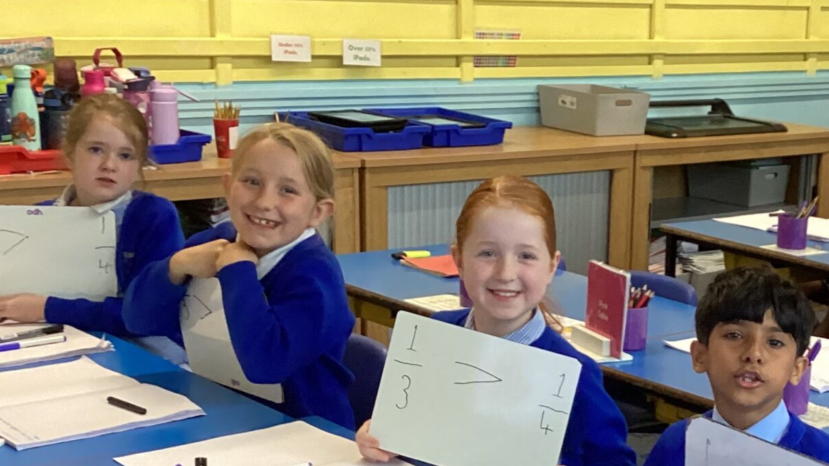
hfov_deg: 28.5
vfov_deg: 16.9
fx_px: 1561
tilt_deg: -14.3
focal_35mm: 71
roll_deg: -3.7
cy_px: 369
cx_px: 754
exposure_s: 1/50
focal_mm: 3.3
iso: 160
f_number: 2.4
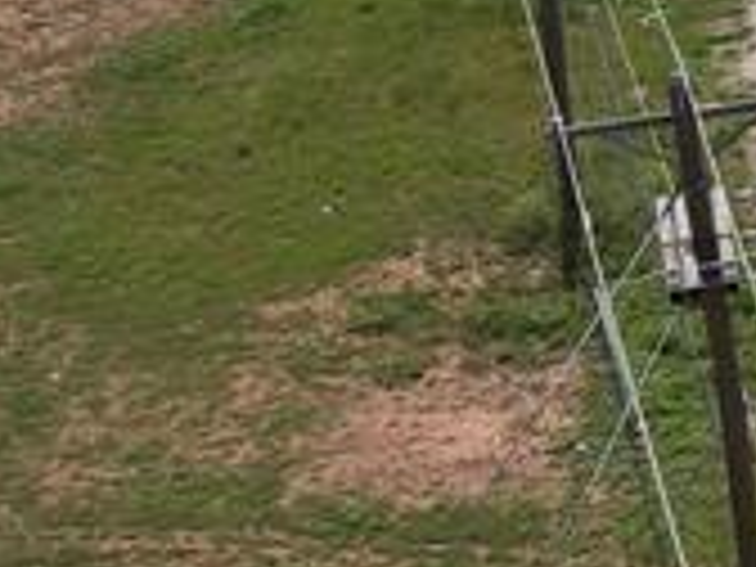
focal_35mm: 146
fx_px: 3189
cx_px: 2002
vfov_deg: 10.0
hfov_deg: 10.8
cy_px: -184
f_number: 2.8
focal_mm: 4.5
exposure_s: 1/1000
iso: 100
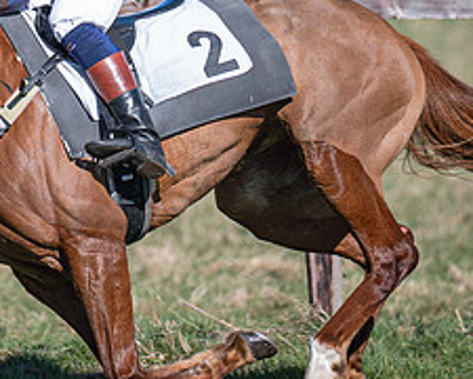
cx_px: 55
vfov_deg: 2.6
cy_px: 63
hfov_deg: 3.2
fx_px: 8497
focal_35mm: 607
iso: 50
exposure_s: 1/3200
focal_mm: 135
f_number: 1.8
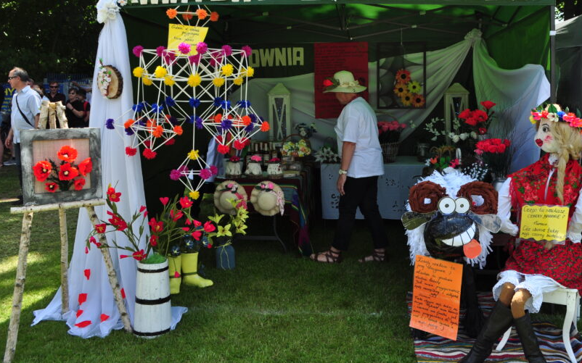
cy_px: 125
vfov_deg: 32.5
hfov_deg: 50.1
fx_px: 619
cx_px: 345
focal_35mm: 39
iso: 200
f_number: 8
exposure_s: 1/250
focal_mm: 20
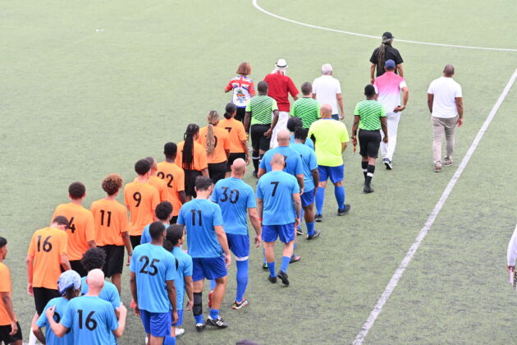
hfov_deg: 19.5
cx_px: 258
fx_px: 1508
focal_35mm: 105
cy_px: 172
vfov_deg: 13.0
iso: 1600
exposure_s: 1/2000
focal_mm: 70
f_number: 3.2
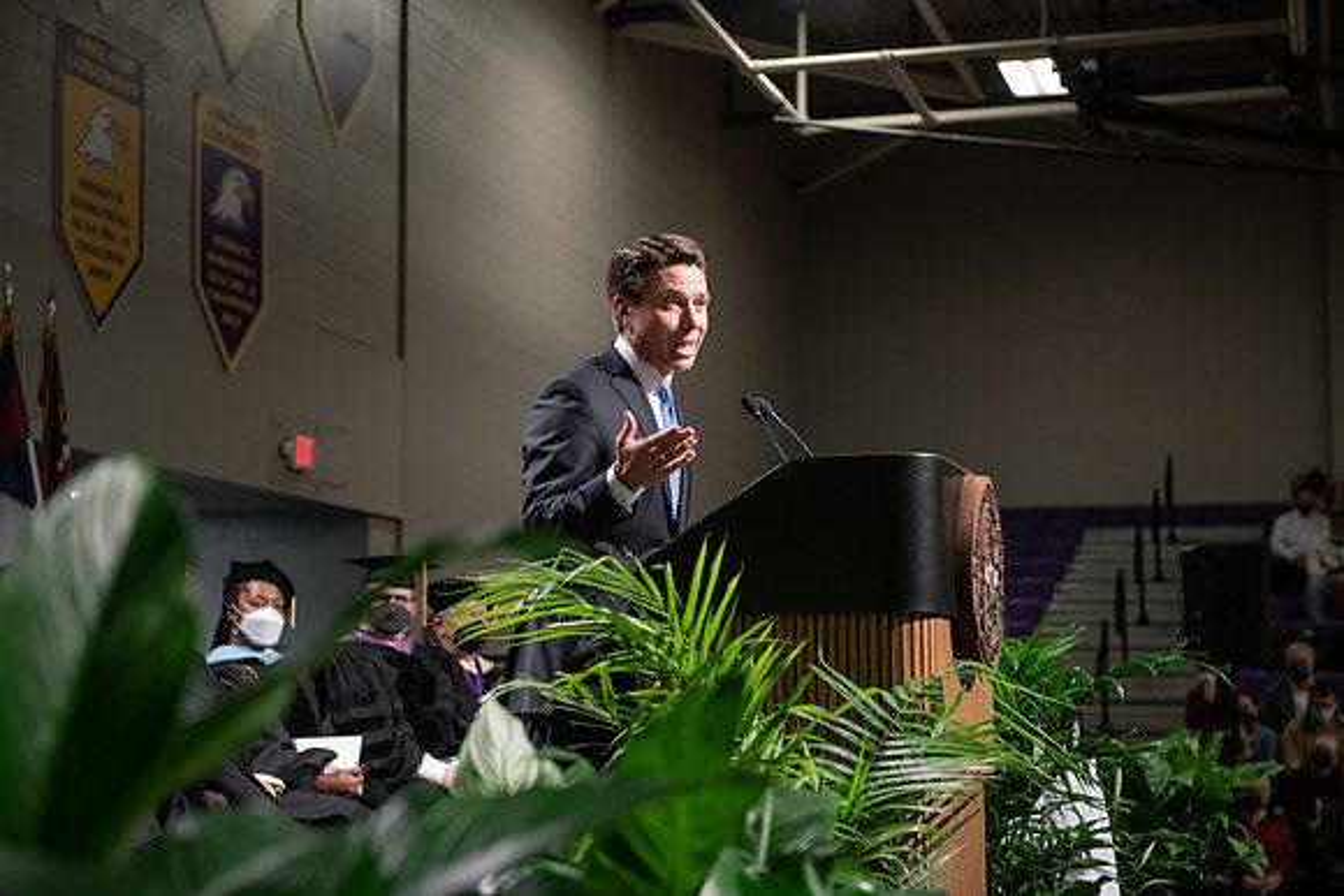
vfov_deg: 19.5
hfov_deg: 28.8
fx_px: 2614
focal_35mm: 70
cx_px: 672
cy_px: 448
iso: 1600
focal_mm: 70
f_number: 4
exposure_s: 1/200
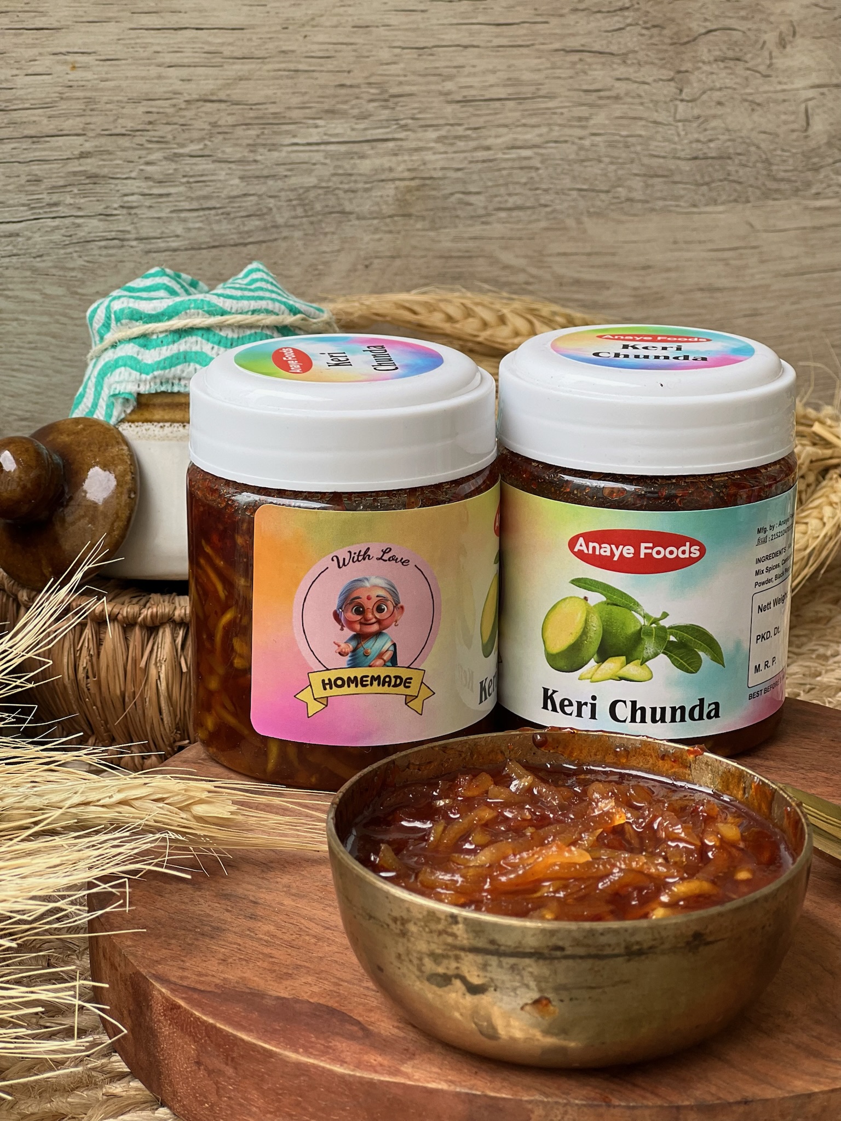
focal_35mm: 77
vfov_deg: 25.3
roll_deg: +0.3
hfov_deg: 19.1
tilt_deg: -17.5
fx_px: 2494
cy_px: 560
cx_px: 420
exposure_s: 1/121
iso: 25
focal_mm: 9
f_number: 2.8
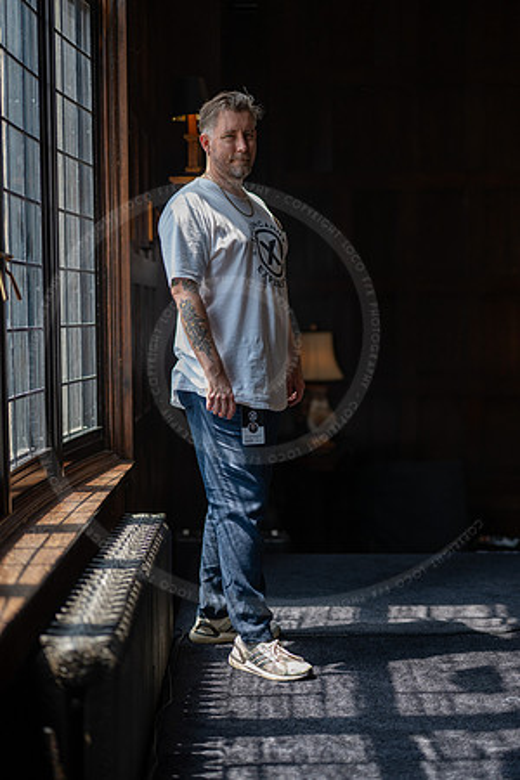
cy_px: 390
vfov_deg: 39.6
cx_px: 260
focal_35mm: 50
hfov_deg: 27.0
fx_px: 1083
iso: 125
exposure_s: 1/800
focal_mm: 50
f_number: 1.2
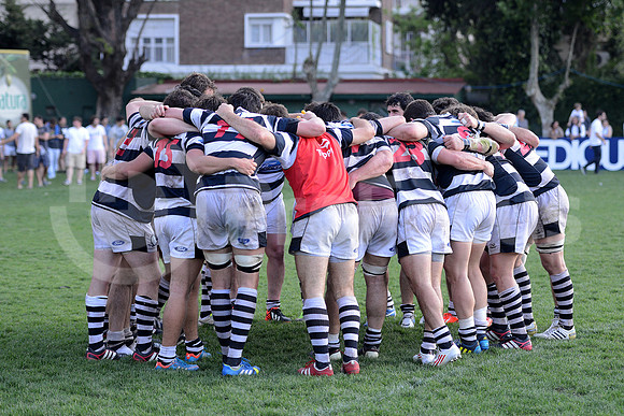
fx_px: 1491
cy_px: 208
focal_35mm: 86
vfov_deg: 15.9
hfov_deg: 23.6
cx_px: 312
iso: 800
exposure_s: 1/500
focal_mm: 86
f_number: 2.8
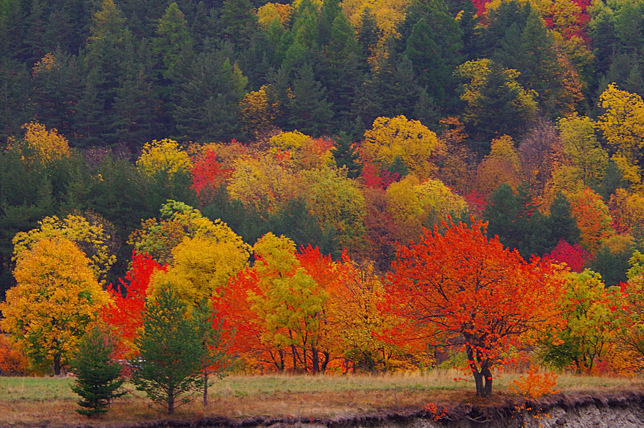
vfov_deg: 6.8
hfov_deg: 10.2
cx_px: 322
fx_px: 3619
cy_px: 214
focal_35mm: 202
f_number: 9.5
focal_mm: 135
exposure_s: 1/90
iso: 560
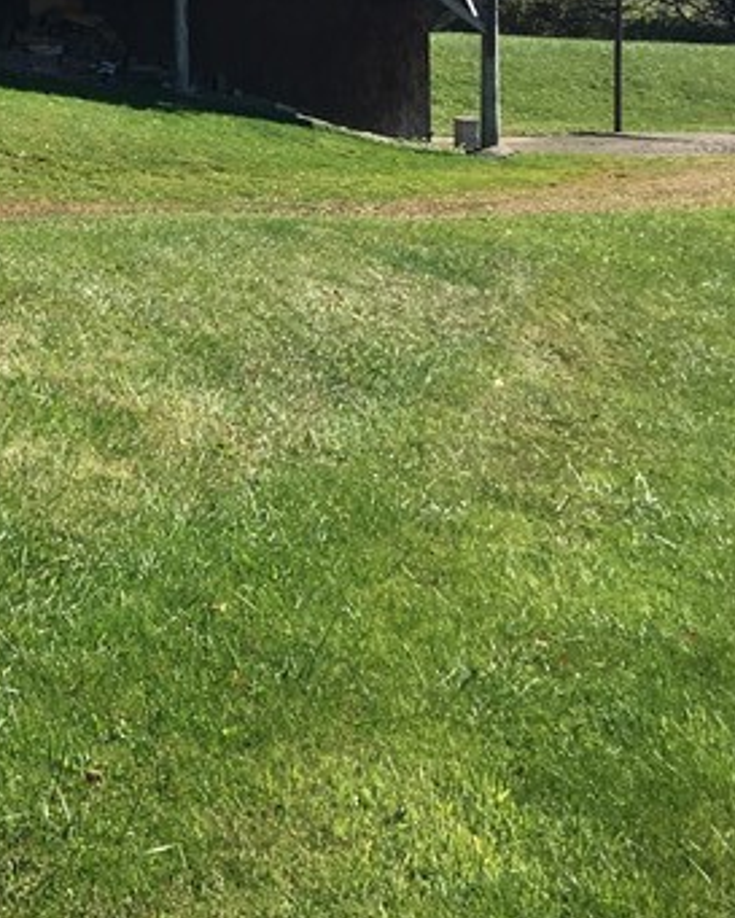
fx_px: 2310
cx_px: -250
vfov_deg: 21.9
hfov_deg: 16.9
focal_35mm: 85
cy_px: 62
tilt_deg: +1.8
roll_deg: +0.7
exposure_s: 1/1202
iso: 25
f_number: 2.2
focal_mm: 4.15
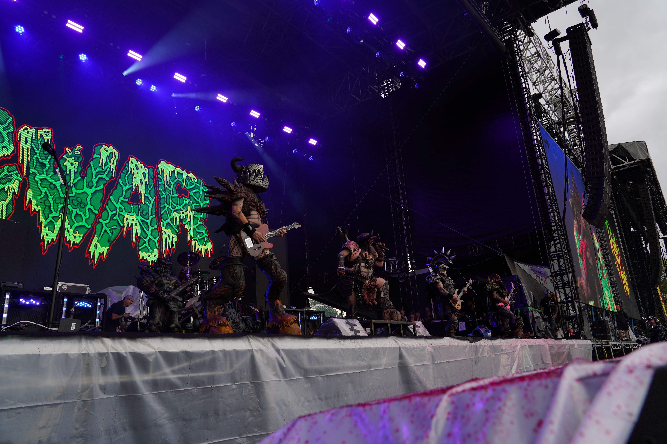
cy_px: 222
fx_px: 445
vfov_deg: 53.1
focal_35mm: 24
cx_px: 334
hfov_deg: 73.7
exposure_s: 1/80
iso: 100
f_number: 6.3
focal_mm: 24
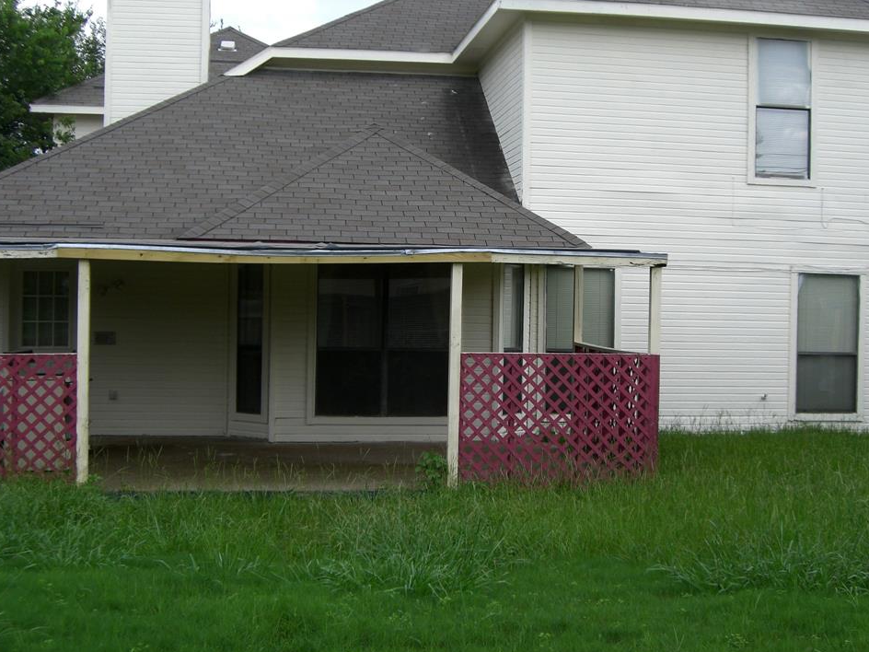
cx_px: 459
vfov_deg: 28.6
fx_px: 1280
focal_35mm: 51
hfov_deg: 37.5
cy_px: 323
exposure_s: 1/160
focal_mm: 7.6
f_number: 3
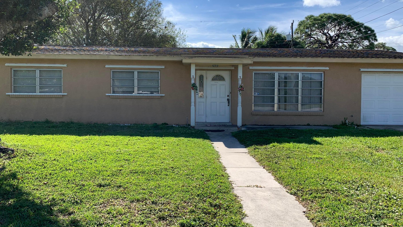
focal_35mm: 29
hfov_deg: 66.1
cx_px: 206
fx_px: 310
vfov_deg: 40.1
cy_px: 104
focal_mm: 4.25
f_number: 1.8
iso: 25
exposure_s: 1/1916
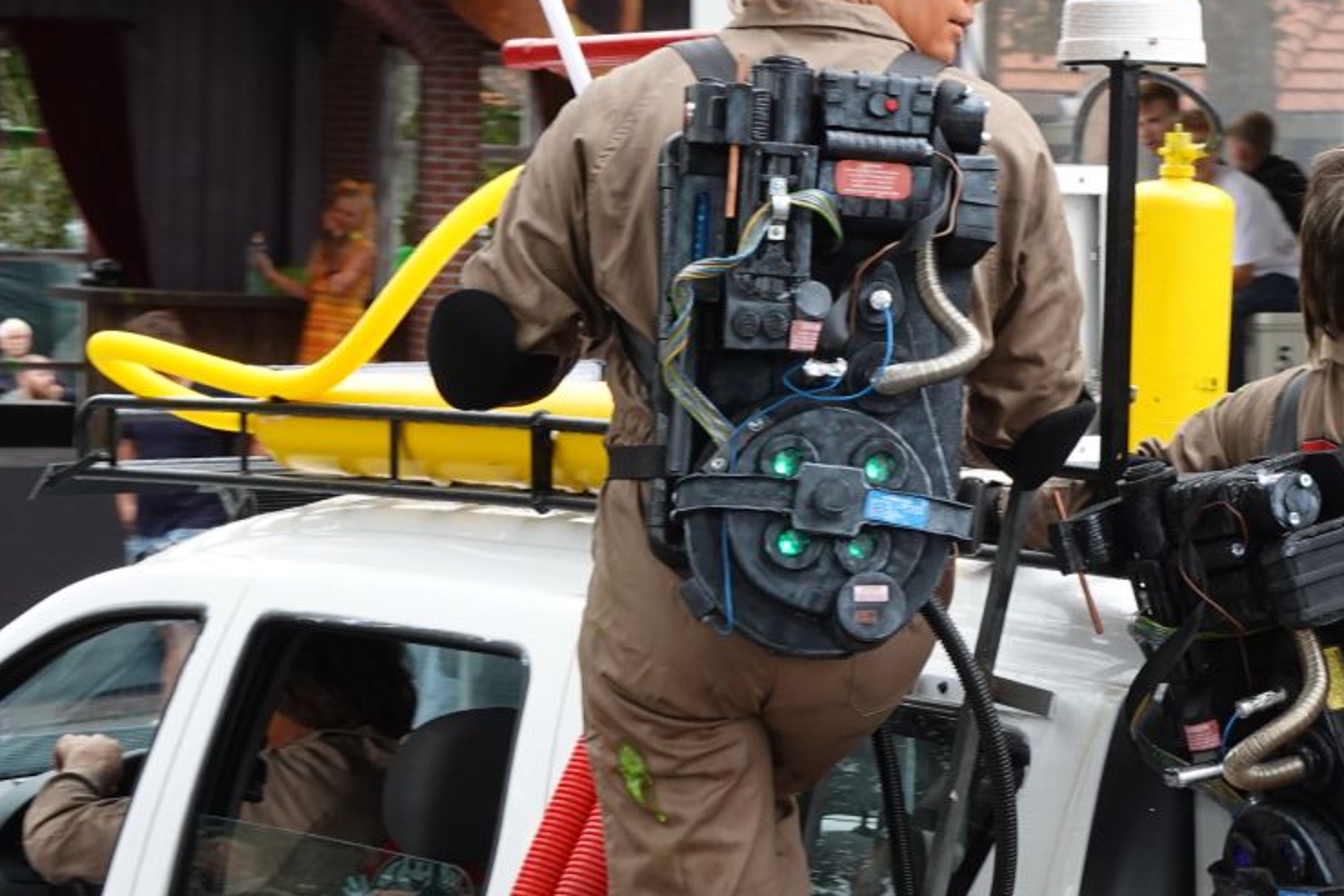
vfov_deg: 10.2
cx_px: 1013
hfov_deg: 15.2
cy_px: 683
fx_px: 5003
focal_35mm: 134
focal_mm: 24.35
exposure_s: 1/200
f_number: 4
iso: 400
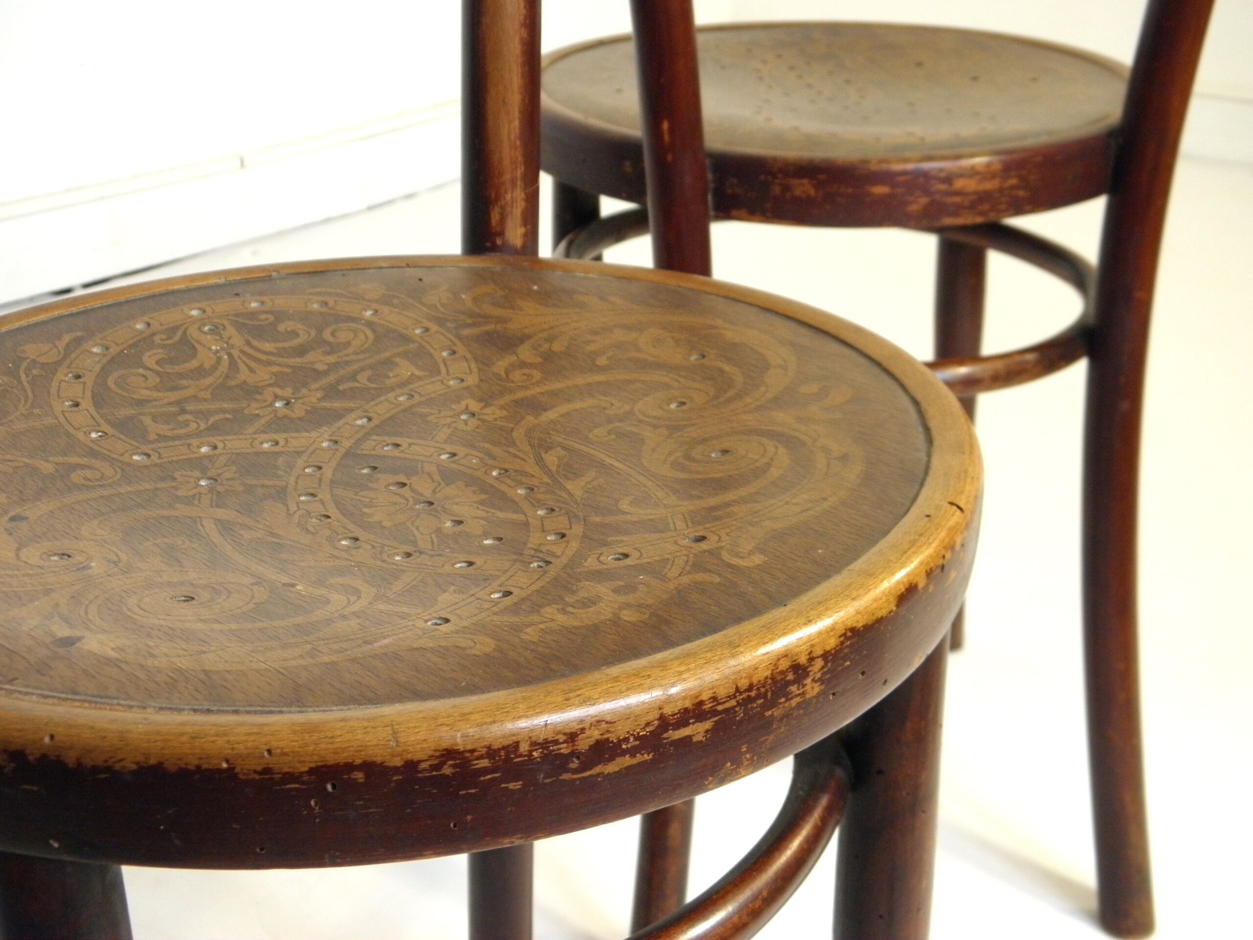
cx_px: 626
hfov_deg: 42.9
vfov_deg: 32.9
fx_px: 1593
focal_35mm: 44
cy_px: 470
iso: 200
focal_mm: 7.9
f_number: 3.9
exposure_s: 1/13
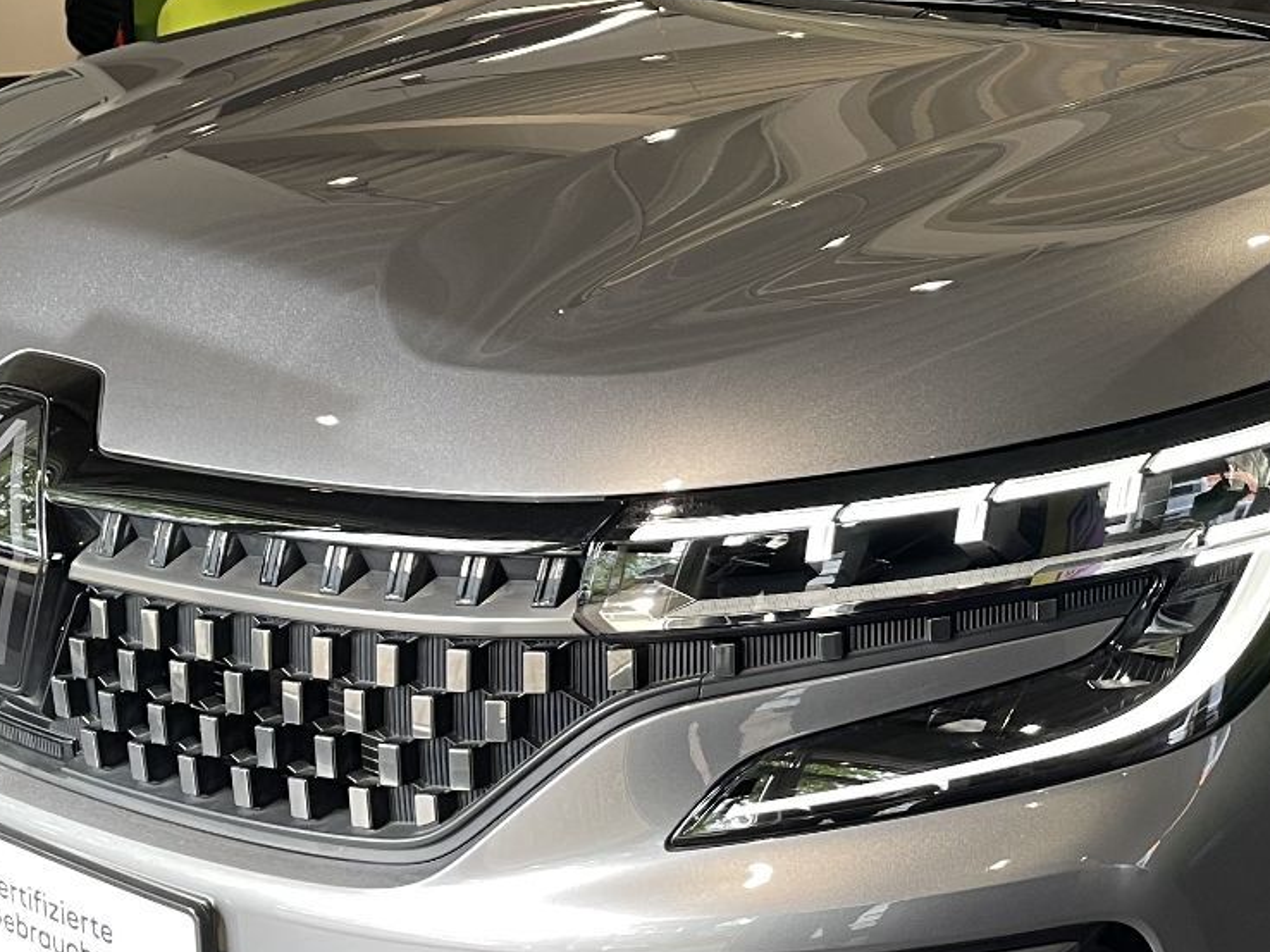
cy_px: 506
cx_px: 1055
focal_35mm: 61
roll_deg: -1.5
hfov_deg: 30.7
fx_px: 2237
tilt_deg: -16.8
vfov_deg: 24.0
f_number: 1.6
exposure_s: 1/83
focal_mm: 5.1
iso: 125
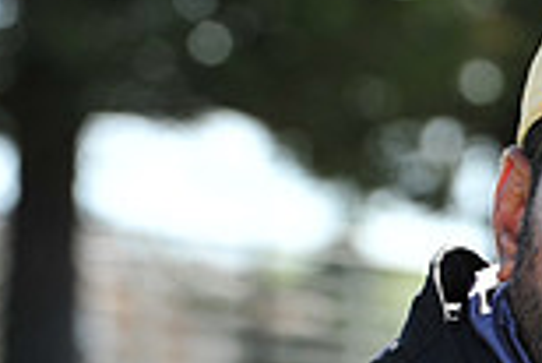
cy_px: 567
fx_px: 10217
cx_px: 940
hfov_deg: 3.0
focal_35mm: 678
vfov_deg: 2.0
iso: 200
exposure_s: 1/320
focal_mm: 180
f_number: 6.3
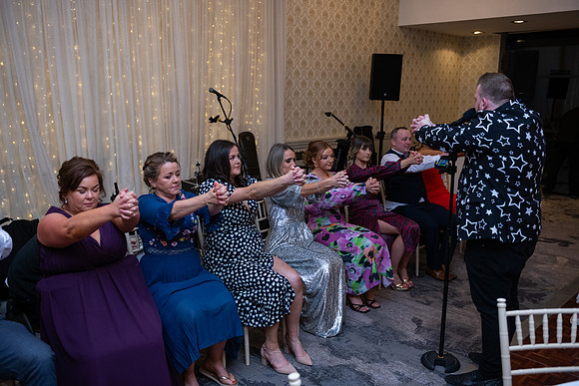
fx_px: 515
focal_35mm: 32
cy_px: 193
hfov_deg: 58.7
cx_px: 290
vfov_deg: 41.1
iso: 1000
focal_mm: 32
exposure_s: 1/160
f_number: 3.5
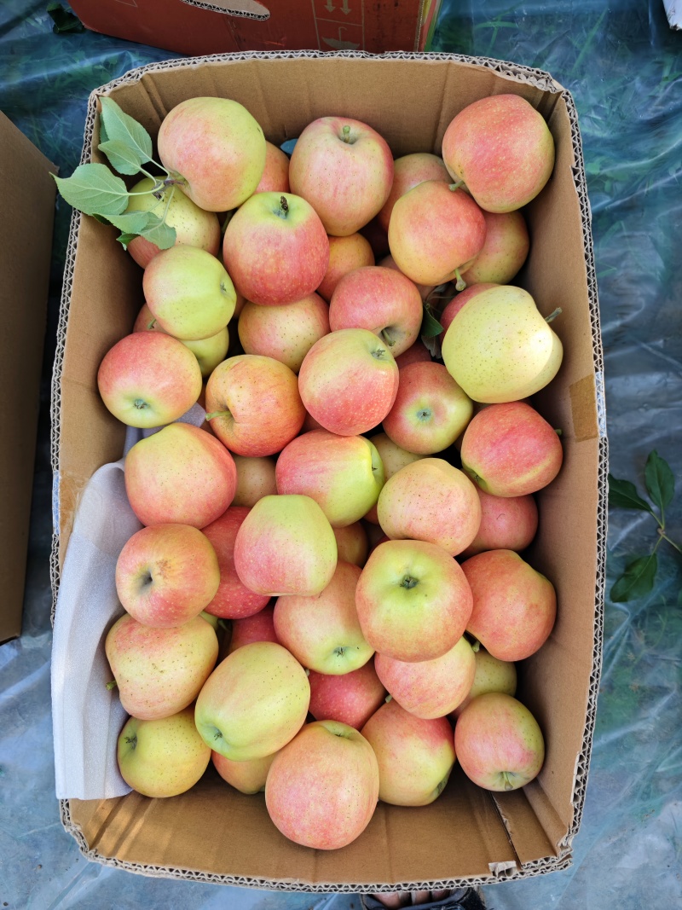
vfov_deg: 73.9
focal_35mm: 23
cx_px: 341
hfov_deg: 58.9
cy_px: 455
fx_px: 604
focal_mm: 6.45
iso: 58
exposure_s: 1/100
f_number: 1.68
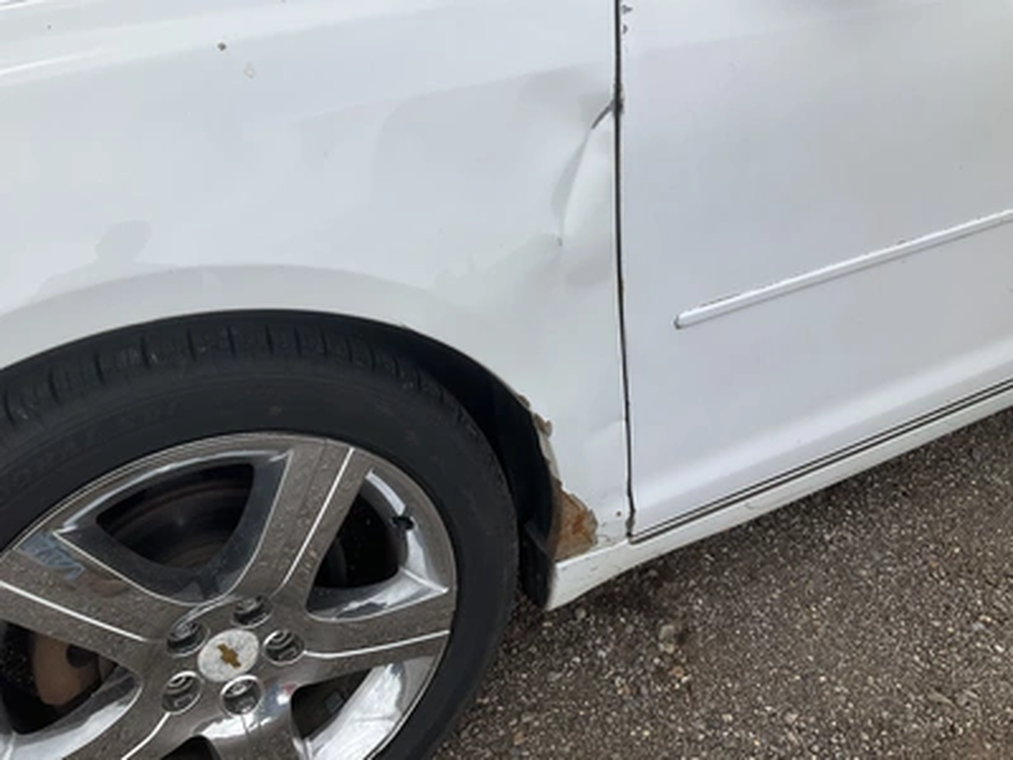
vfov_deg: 48.2
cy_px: 380
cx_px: 506
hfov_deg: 61.7
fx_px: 849
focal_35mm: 29
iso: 25
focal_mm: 3
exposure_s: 1/1311
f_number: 1.8
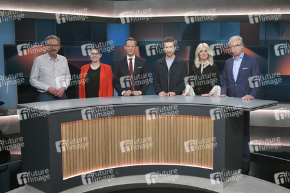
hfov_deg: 58.8
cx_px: 145
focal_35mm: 32
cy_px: 96
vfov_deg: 41.1
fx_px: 258
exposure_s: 1/250
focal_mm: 32
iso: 2500
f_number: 6.3
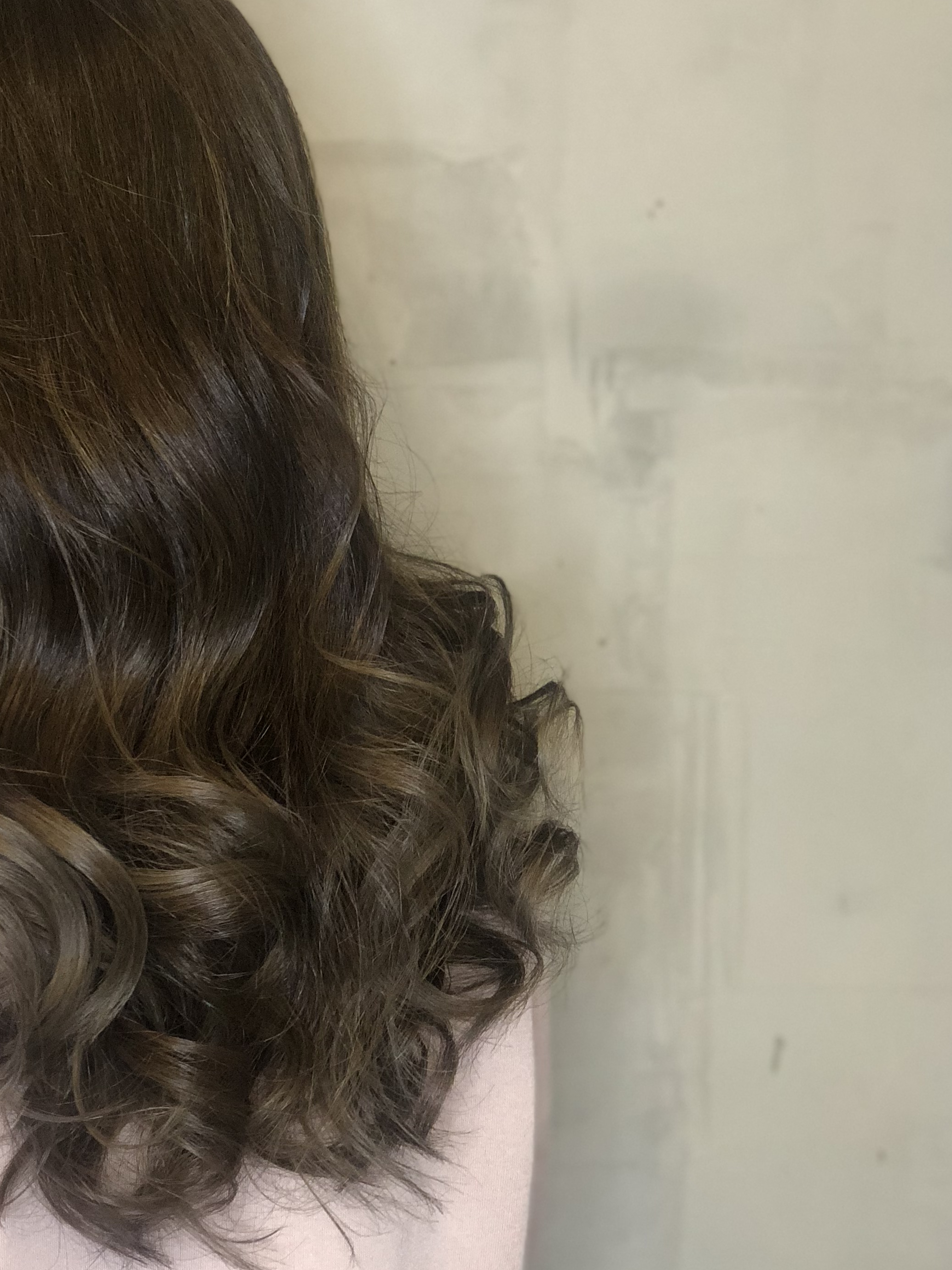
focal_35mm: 76
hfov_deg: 19.3
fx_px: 2787
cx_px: 327
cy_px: 659
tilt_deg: -3.7
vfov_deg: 25.7
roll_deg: -0.3
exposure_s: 1/25
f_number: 2.4
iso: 125
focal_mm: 6
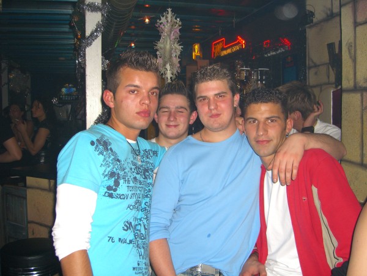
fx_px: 403
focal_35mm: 38
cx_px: 184
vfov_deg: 37.7
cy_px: 138
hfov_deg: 49.0
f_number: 2.8
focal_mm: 7.9
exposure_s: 1/60
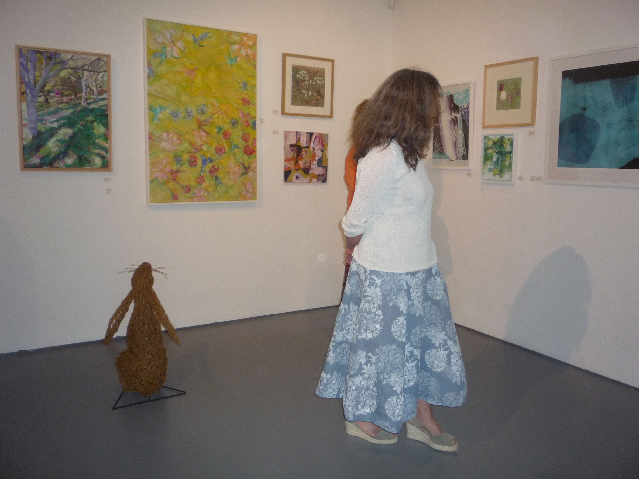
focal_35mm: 30
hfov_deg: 60.0
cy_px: 240
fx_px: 554
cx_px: 320
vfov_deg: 46.8
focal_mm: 5.2
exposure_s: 1/30
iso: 200
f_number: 3.3
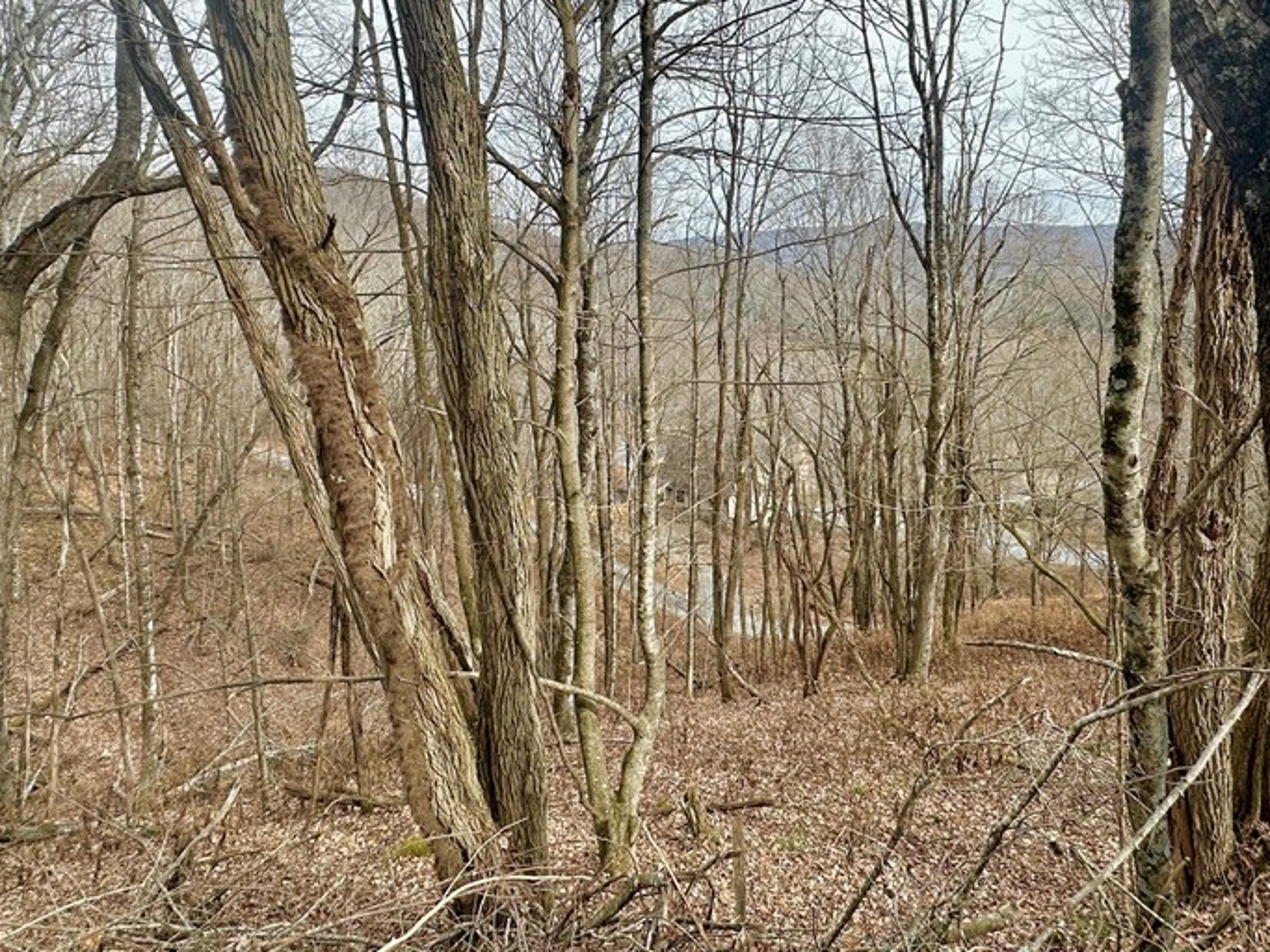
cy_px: 333
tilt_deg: -6.1
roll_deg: +2.4
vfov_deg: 62.2
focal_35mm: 21
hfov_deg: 78.6
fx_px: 770
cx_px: 723
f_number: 2.2
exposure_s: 1/711
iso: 40
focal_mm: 2.22
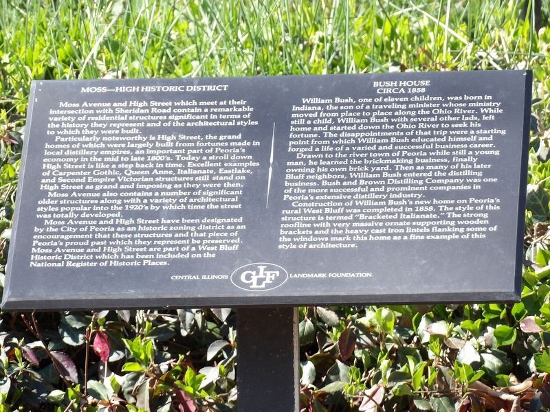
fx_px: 6498
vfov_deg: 3.6
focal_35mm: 409
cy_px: 206
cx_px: 275
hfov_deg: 4.8
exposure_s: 1/131
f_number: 4.2
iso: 100
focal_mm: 73.3
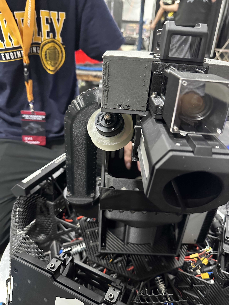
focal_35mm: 24
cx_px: 114
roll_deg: -5.0
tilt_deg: -27.0
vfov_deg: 71.6
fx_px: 212
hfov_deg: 56.8
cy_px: 152
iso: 1000
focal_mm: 6.86
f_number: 1.78
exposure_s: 1/40
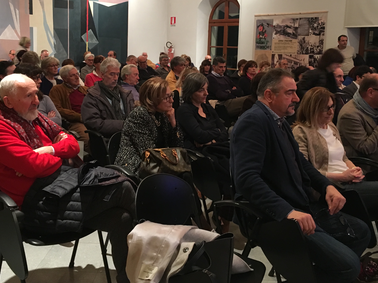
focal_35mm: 39
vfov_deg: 36.6
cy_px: 103
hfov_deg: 47.9
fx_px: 426
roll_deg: -1.0
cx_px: 185
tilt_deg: -7.7
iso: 200
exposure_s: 1/20
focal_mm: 4.15
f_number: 2.2
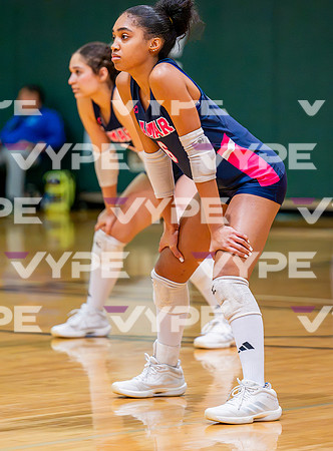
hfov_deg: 6.9
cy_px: 226
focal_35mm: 212
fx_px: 2751
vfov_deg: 9.4
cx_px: 198
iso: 9000
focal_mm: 145
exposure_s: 1/800
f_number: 2.8
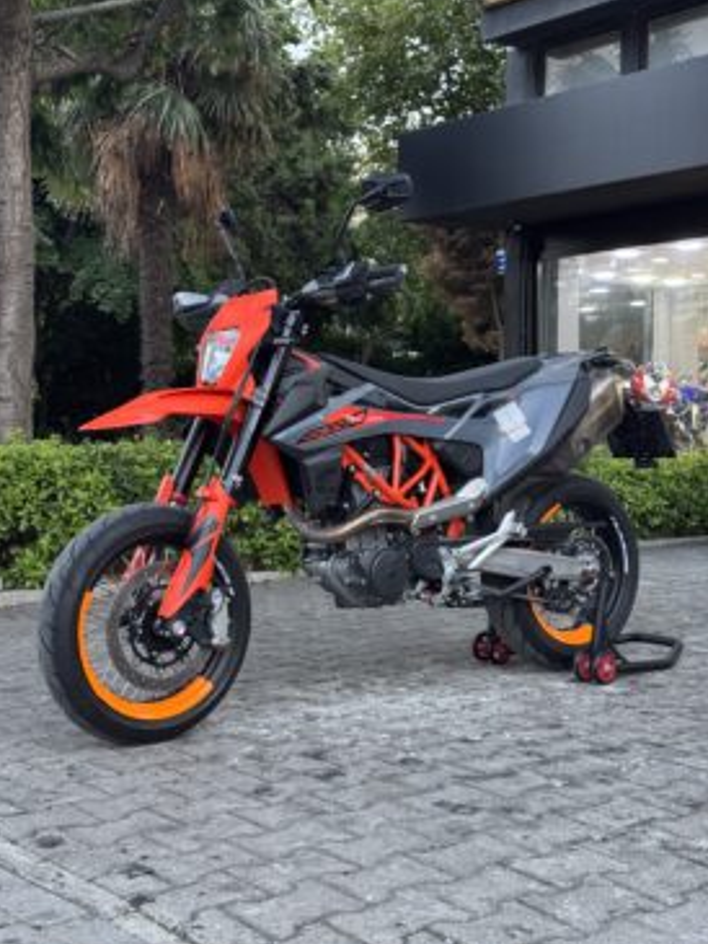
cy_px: 472
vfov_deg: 38.9
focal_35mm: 49
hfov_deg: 29.7
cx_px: 351
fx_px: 1335
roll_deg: -0.6
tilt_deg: -1.8
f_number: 1.78
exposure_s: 1/60
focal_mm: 6.76
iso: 250
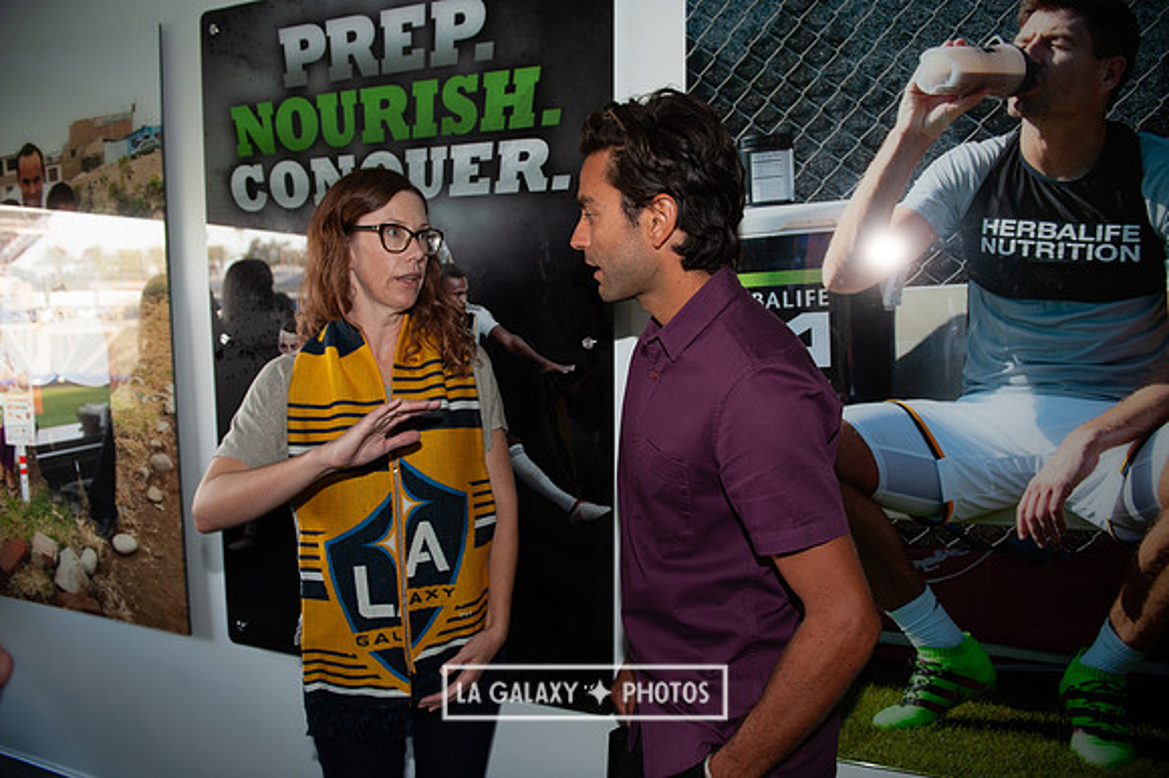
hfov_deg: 73.8
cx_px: 584
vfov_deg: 53.1
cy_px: 389
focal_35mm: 24
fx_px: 779
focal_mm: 24
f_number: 3.5
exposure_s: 1/60
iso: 220
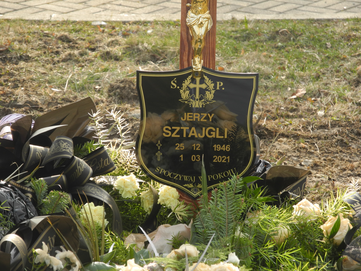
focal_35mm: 153
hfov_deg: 12.9
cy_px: 136
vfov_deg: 9.7
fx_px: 1596
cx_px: 180
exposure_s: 1/160
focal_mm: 32.6
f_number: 5
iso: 100
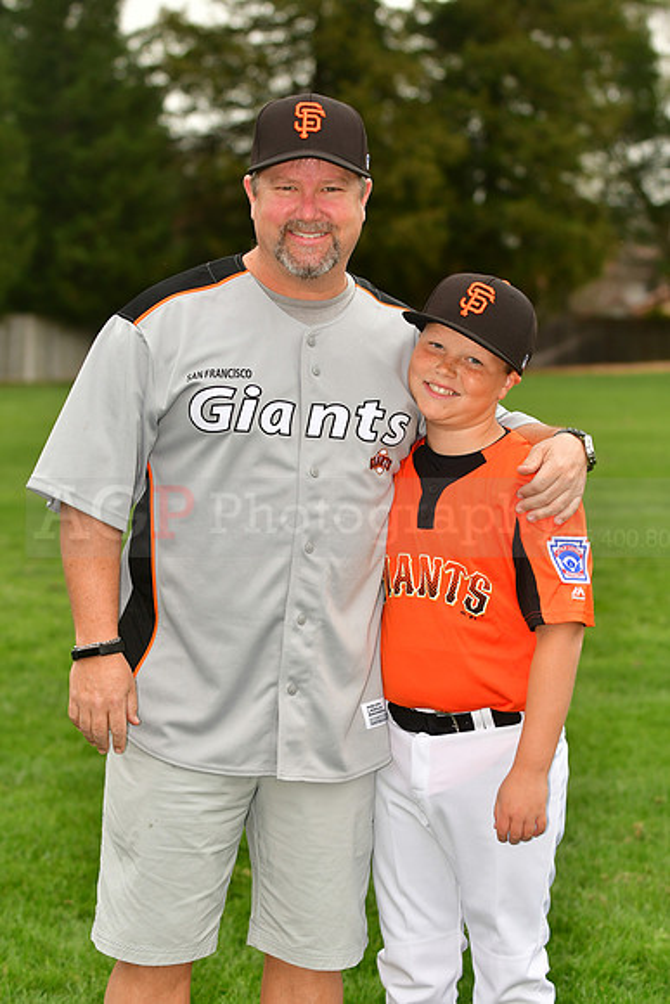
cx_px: 335
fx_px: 3264
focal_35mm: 117
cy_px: 502
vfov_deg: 17.5
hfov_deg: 11.7
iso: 320
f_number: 4
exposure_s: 1/1250
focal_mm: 78
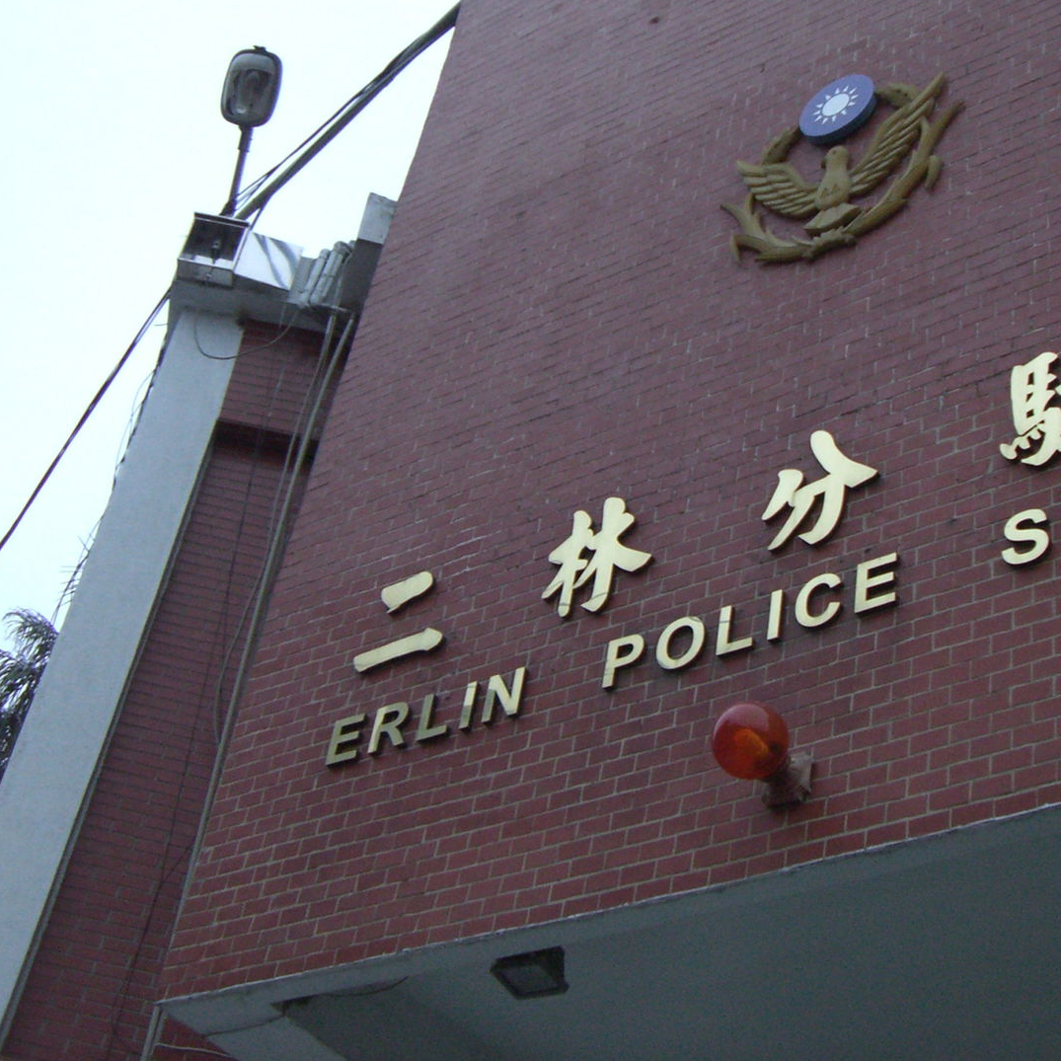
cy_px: 352
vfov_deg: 28.4
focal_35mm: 60
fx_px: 2081
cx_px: 729
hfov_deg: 28.4
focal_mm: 6.2
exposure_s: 1/80
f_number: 2.7
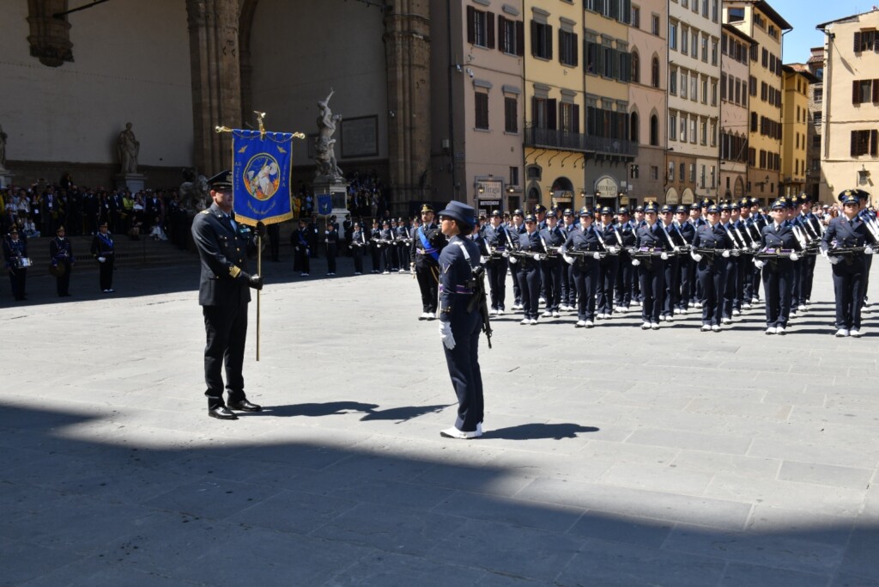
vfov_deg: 38.9
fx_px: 830
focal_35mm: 34
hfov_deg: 55.8
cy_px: 294
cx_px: 440
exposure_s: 1/250
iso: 500
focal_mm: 34
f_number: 16
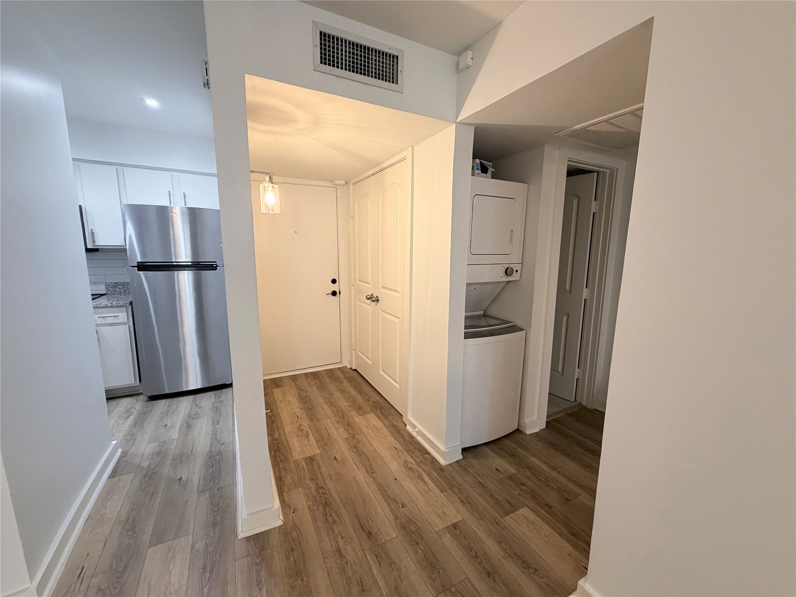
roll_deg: -0.4
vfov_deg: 85.7
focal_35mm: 14
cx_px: 398
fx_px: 322
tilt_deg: -8.8
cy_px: 298
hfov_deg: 102.1
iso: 250
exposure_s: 1/60
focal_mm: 2.22
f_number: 2.2
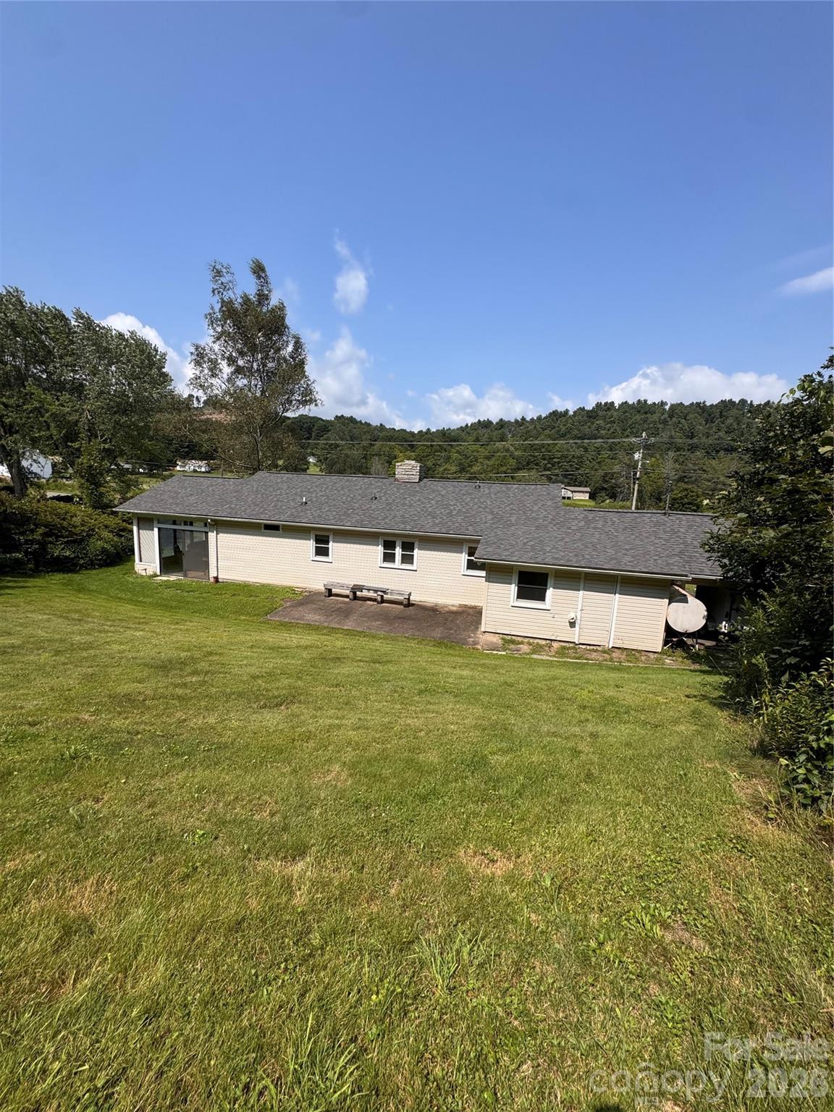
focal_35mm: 14
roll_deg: -2.6
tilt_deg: -9.6
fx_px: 450
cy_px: 556
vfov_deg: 102.1
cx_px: 417
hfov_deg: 85.7
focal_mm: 2.22
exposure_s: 1/2415
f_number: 2.2
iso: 50
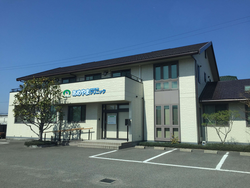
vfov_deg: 48.2
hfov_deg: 61.7
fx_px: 209
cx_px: 125
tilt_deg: +9.0
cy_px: 94
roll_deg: -0.8
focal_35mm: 29
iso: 32
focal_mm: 4.15
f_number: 2.2
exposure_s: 1/2639
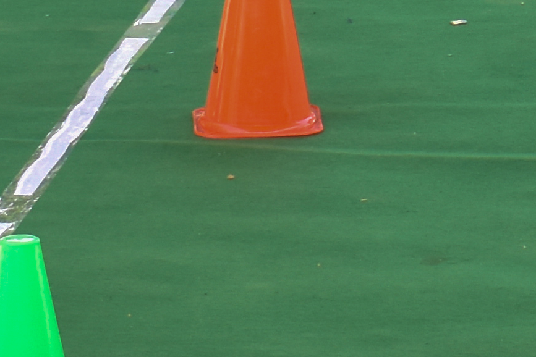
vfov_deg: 3.9
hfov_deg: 5.7
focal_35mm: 353
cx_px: 1151
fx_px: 5255
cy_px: -243
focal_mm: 34
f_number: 7.1
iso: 400
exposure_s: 1/160
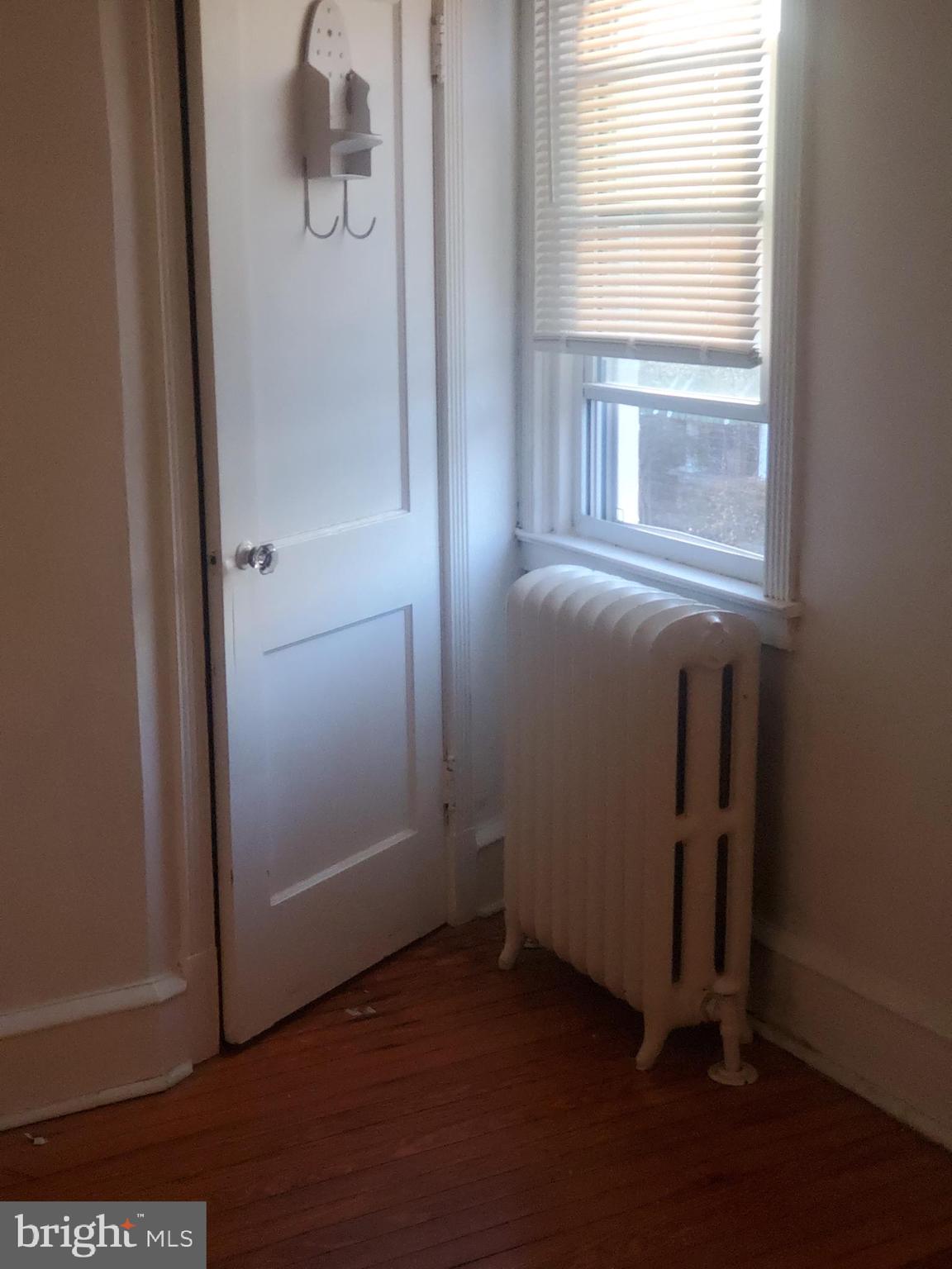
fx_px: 1907
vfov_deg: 36.8
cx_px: 476
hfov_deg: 28.0
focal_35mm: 52
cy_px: 634
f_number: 2.4
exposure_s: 1/59
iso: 400
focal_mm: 6
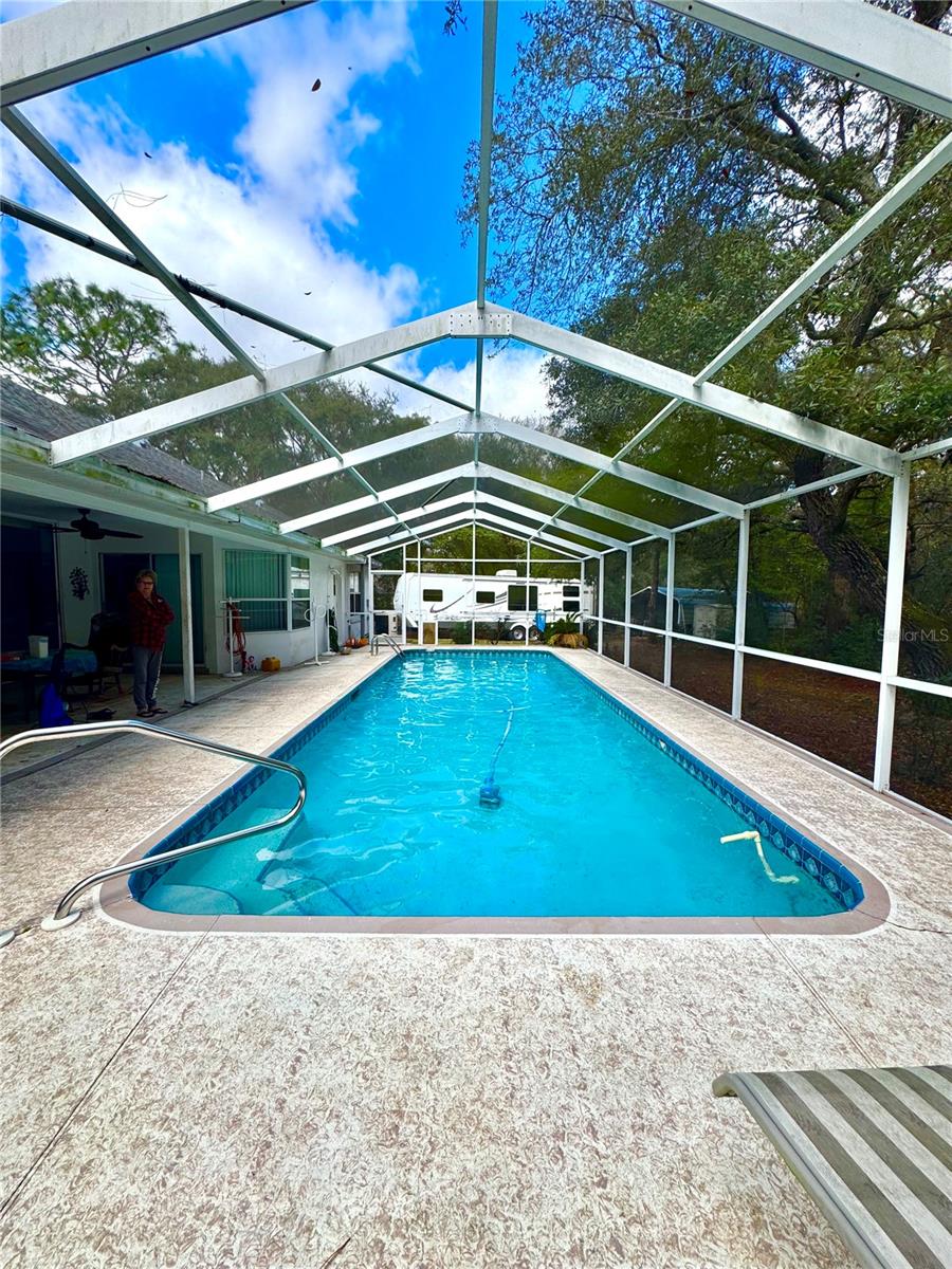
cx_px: 476
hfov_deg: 85.7
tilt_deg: -5.1
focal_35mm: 14
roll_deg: -0.3
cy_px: 634
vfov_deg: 102.1
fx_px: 513
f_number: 2.2
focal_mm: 2.22
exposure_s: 1/596
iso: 40
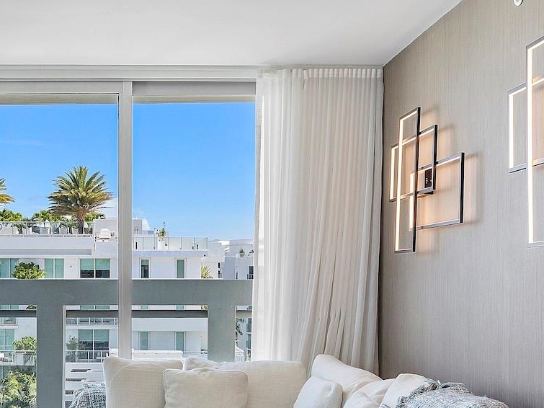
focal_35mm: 55
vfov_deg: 26.4
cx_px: 134
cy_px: 281
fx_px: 864
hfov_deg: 34.2
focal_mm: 27
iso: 640
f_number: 8
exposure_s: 1/400
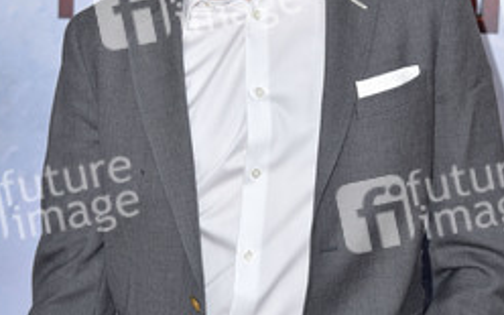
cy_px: 104
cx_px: 257
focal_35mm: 191
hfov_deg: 11.0
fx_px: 2624
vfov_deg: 6.9
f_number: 6.3
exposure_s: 1/250
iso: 320
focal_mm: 116
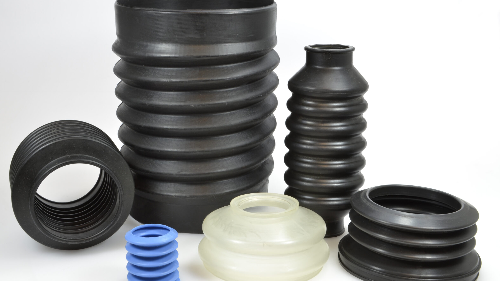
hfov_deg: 39.2
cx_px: 246
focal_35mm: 53
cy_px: 147
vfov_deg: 22.6
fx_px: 703
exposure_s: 1/2
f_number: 20
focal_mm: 32
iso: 100
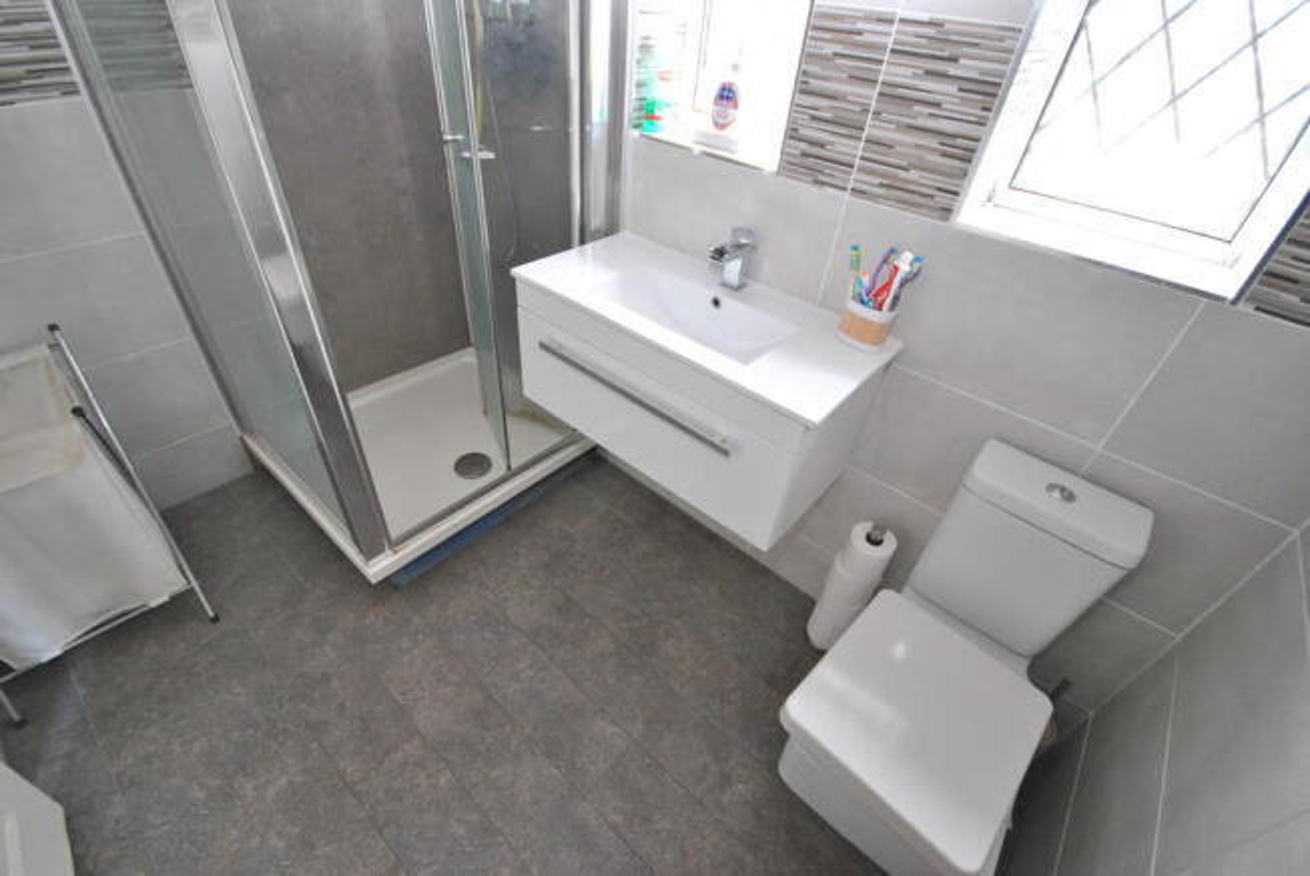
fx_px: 546
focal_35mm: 15
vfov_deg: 77.5
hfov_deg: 100.3
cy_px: 438
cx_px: 655
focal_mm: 10
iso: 400
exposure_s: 1/10
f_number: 4
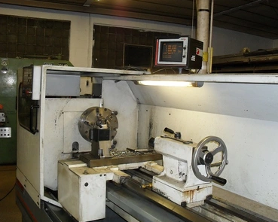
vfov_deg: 40.1
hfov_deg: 49.1
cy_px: 111
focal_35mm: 37
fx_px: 304
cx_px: 145
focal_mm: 6.3
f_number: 3.2
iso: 200
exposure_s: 1/45
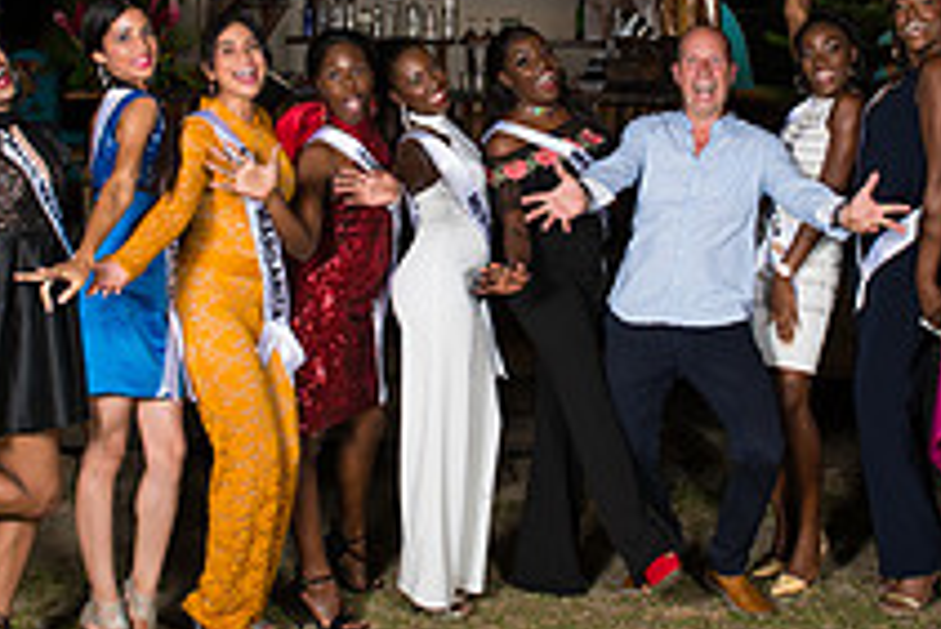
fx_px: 1726
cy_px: 149
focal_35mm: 66
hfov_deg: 30.5
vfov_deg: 20.5
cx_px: 513
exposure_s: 1/80
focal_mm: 24
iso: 500
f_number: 5.6
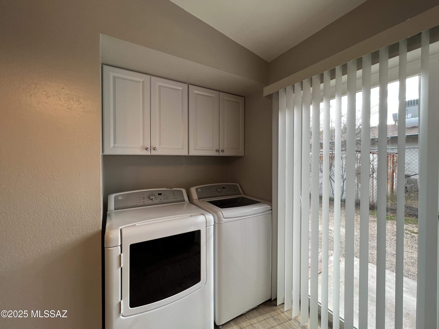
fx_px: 165
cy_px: 164
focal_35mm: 13
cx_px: 220
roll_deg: +0.3
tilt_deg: -0.9
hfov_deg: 106.2
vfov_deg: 89.9
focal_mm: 1.57
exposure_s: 1/120
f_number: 1.8
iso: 40
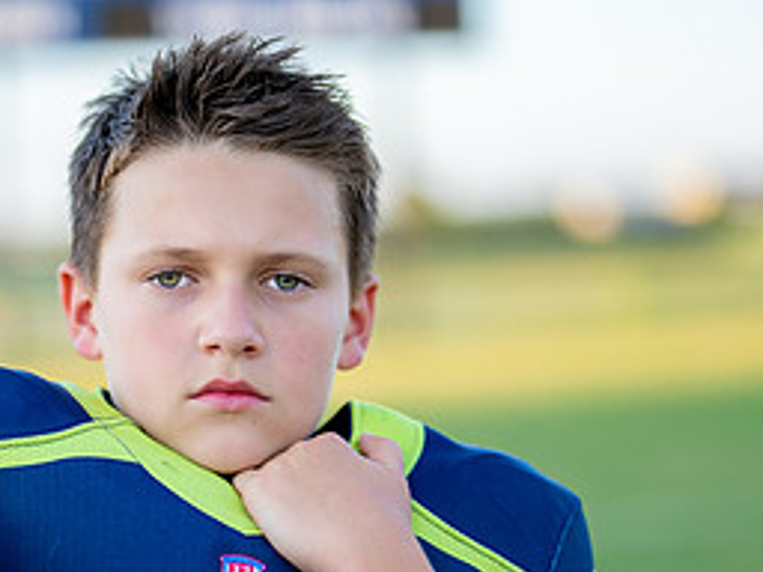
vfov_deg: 12.4
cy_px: 423
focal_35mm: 119
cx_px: 240
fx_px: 2623
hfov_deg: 16.5
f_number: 1.2
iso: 160
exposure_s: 1/2000
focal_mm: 50
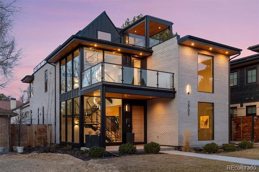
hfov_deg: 54.5
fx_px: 252
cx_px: 130
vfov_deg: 37.8
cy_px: 86
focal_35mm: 35
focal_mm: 35
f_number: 8
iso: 400
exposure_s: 1/10
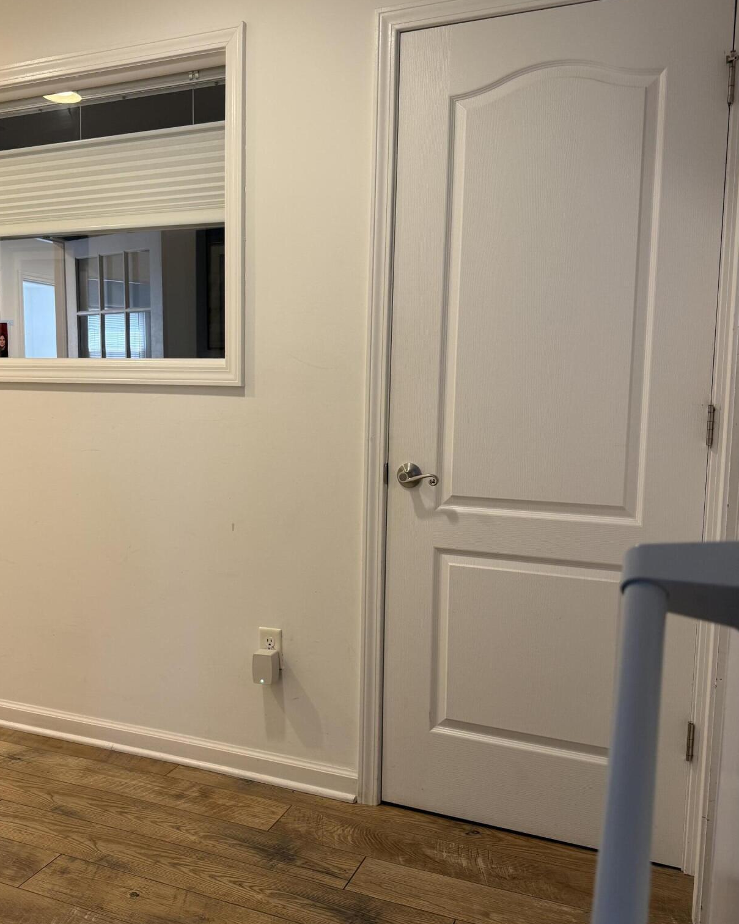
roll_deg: -1.1
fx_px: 847
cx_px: 285
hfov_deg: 46.8
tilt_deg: -4.8
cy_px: 477
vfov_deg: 57.2
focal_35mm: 31
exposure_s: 1/60
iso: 125
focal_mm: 6.76
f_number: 1.78
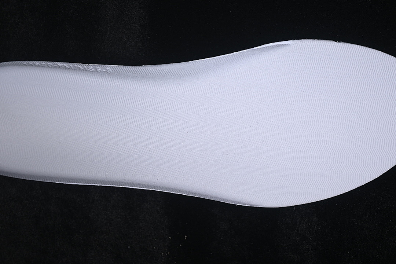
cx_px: 198
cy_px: 132
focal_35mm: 75
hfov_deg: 27.0
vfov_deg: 18.2
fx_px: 825
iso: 160
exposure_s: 1/80
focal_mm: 50
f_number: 7.1
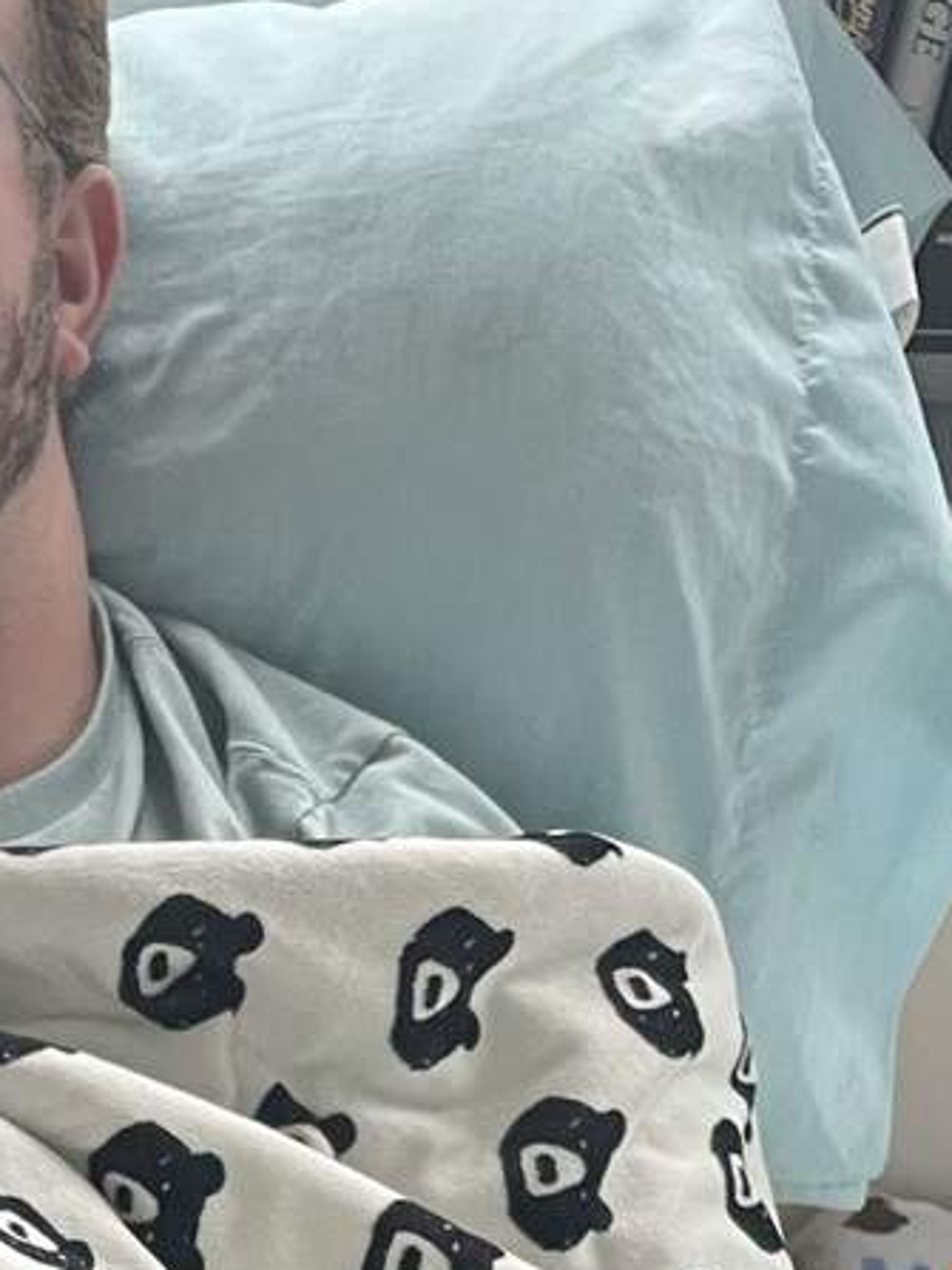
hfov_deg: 14.8
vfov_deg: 18.7
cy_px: 1898
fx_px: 3412
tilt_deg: -39.7
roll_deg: -3.2
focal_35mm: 93
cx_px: -458
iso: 160
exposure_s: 1/60
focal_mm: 4.2
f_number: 1.6
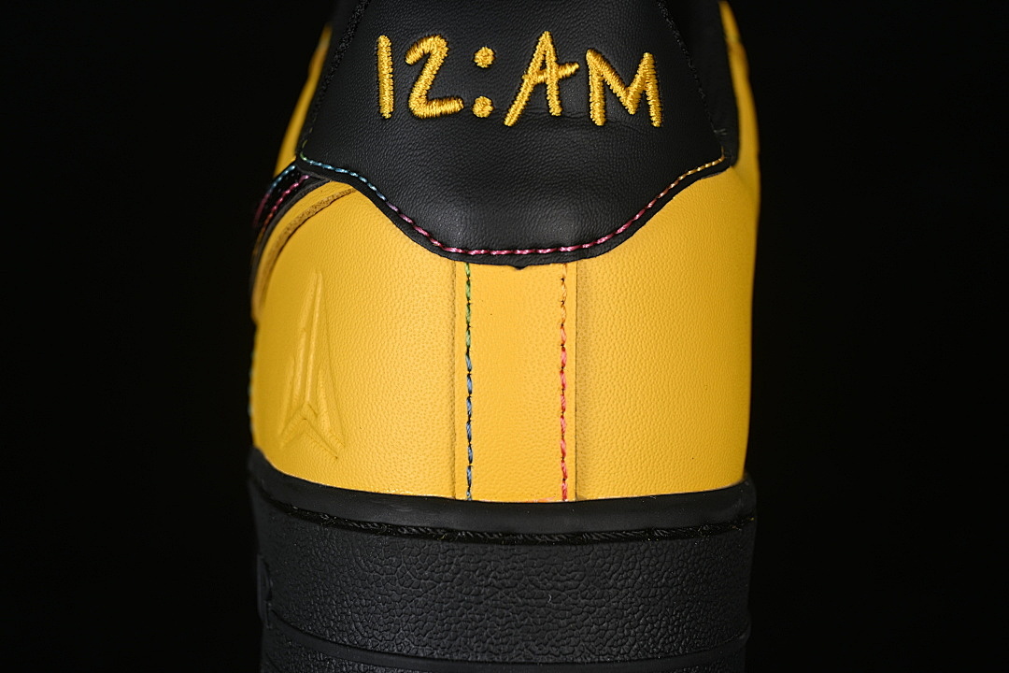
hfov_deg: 27.0
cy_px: 336
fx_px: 2102
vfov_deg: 18.2
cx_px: 504
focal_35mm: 75
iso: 160
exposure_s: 1/80
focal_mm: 50
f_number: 7.1
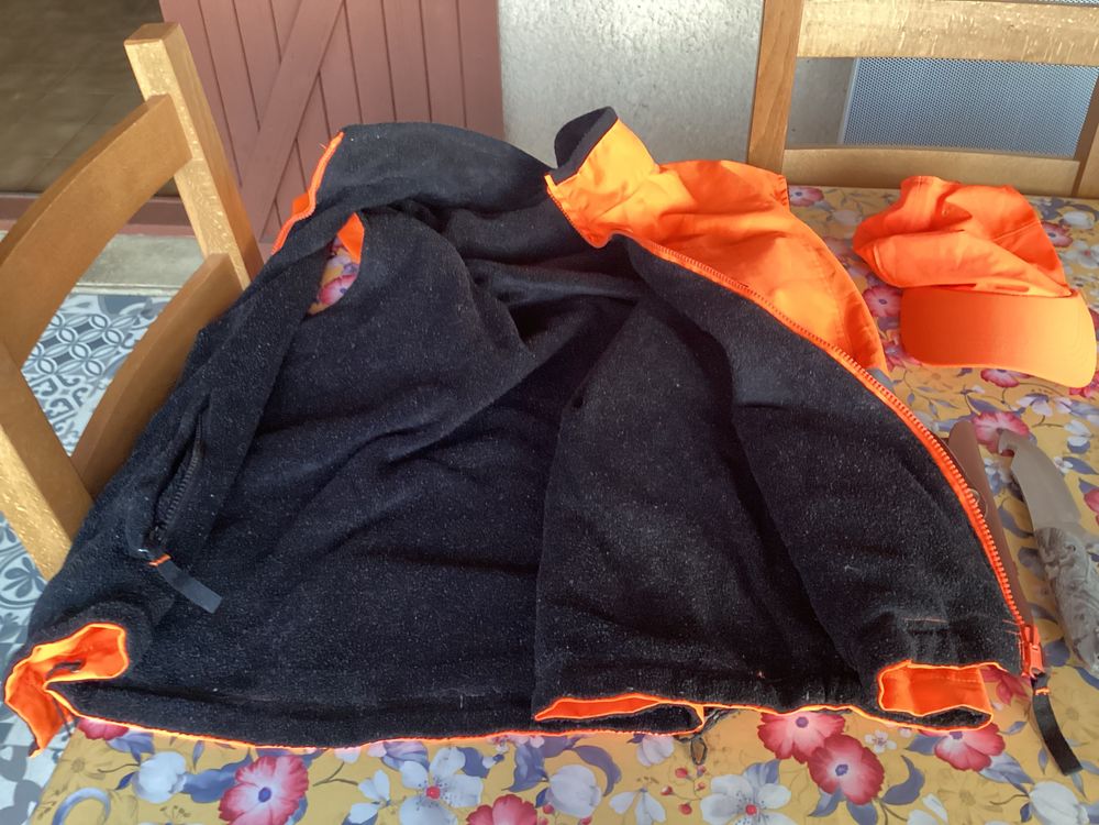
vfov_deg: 45.4
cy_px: 412
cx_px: 550
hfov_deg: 58.4
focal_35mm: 31
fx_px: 984
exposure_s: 1/30
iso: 400
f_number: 2.4
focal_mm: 3.3
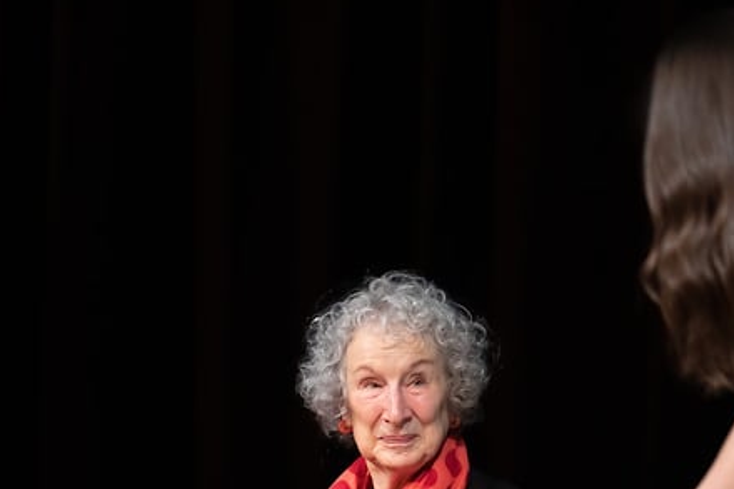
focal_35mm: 240
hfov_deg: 8.6
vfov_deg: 5.7
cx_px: 354
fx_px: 4891
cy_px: 400
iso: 5000
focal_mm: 132
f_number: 4
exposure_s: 1/200
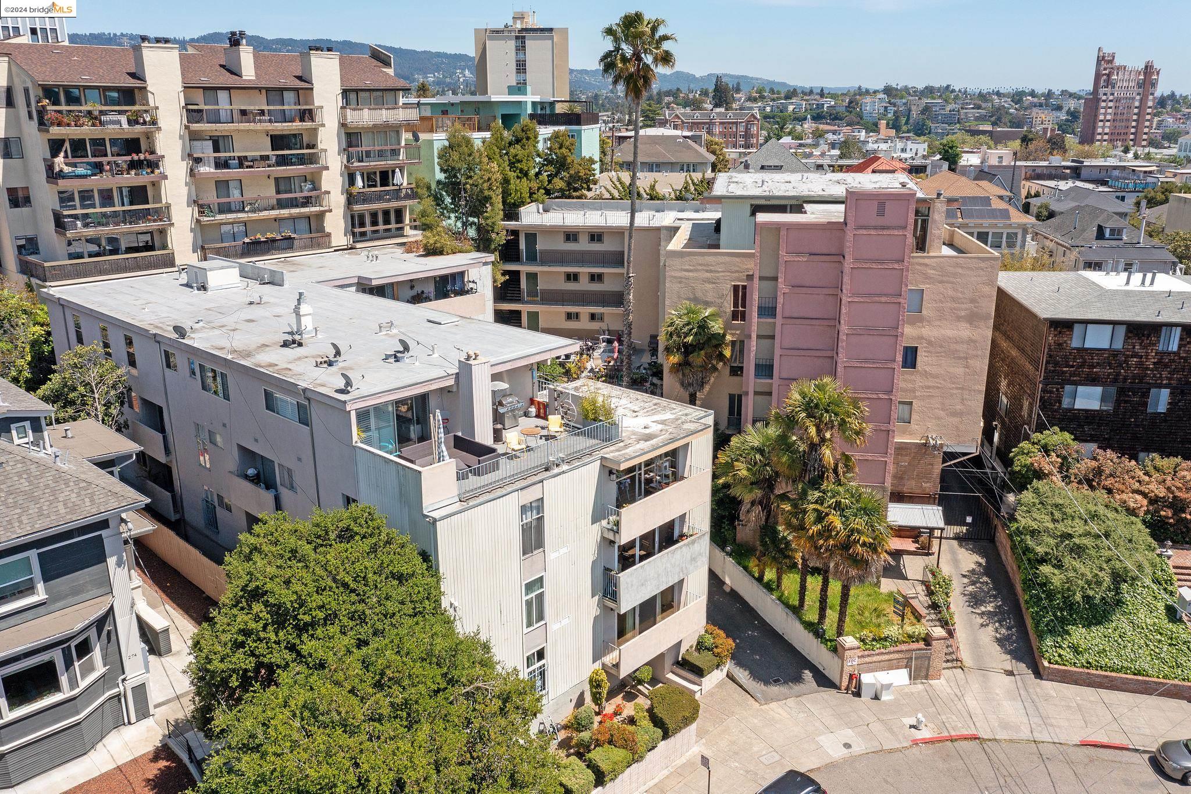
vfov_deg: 46.4
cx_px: 596
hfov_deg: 65.5
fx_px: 926
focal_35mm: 28
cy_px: 397
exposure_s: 1/400
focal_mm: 10.26
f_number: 5.6
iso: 100
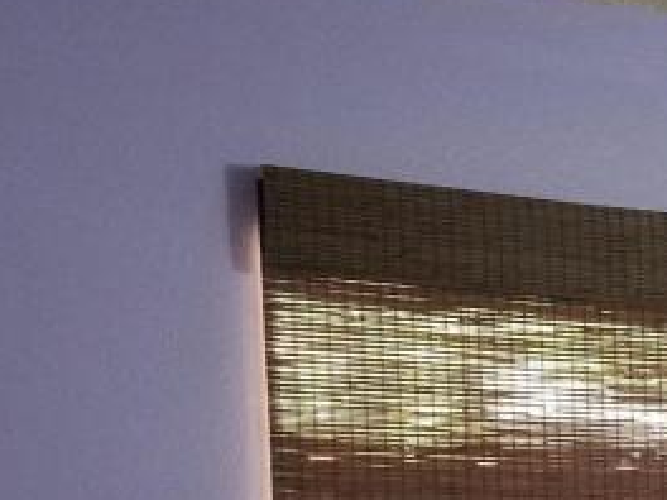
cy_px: 571
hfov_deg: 17.1
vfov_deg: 14.3
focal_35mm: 101
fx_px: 1946
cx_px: 1069
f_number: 1.7
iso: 250
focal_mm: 4.2
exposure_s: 1/20
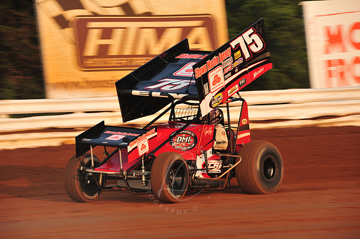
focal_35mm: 185
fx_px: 1849
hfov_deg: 11.1
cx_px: 180
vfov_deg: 7.4
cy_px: 120
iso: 640
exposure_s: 1/320
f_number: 9
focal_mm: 185
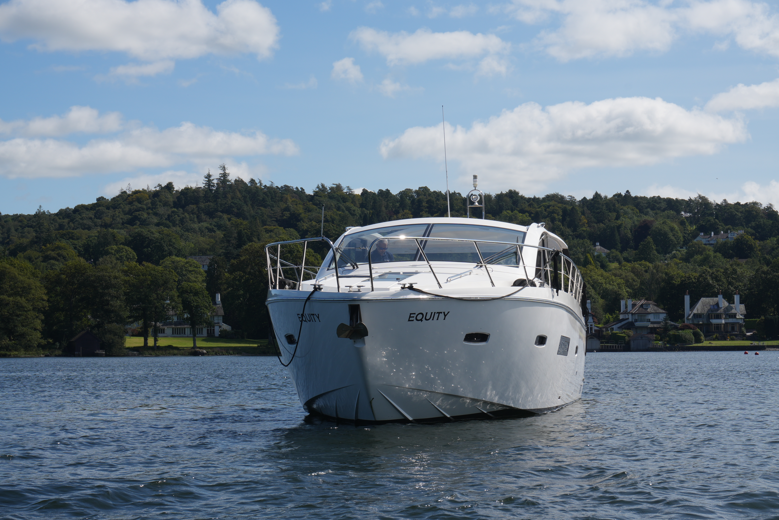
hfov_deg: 27.0
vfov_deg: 18.2
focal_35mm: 75
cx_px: 390
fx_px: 1623
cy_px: 260
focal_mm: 50
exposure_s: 1/160
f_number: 14
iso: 100
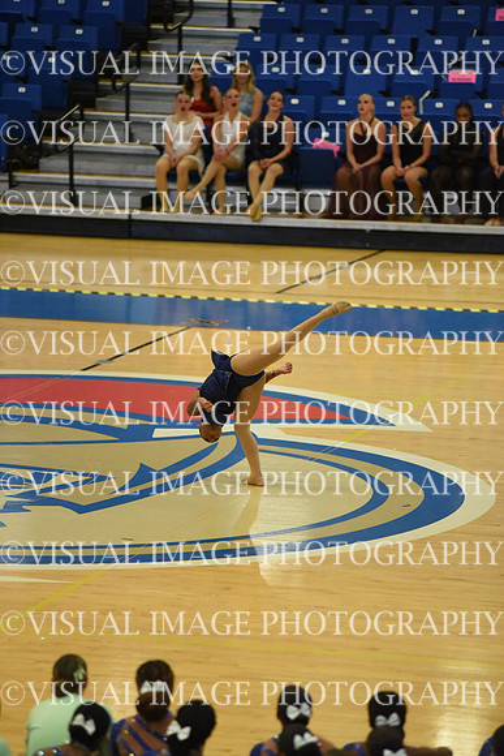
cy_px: 378
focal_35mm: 200
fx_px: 4197
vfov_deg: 10.3
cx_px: 252
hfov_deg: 6.9
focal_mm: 200
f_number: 2.8
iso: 8000
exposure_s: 1/1000
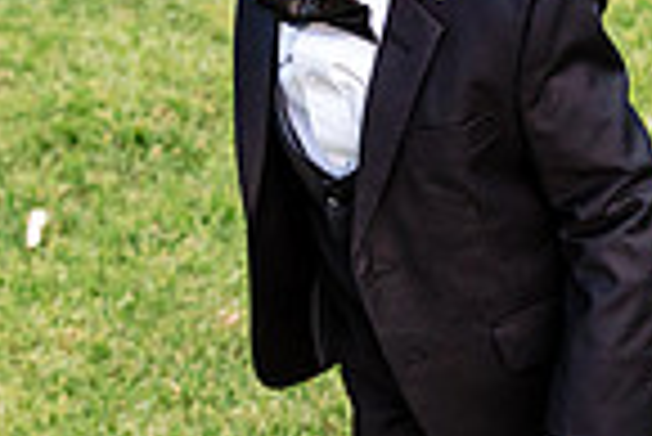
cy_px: 155
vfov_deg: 10.7
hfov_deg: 15.9
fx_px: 2321
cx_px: 472
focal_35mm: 128
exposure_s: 1/320
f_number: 3.2
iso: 1600
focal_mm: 32
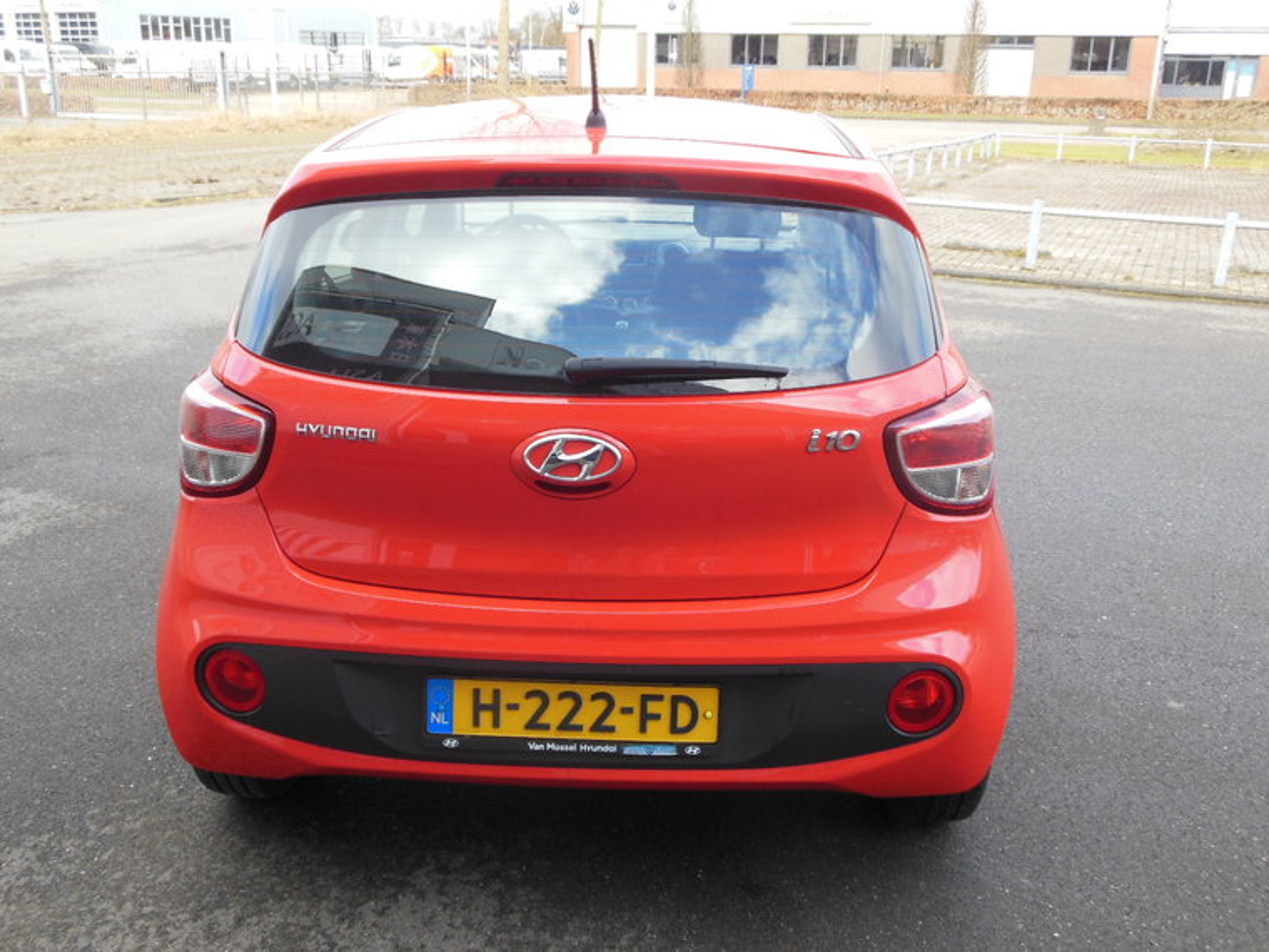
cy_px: 476
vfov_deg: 42.9
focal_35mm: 33
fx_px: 1210
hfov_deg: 55.4
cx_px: 634
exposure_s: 1/250
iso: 200
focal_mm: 6
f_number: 3.5
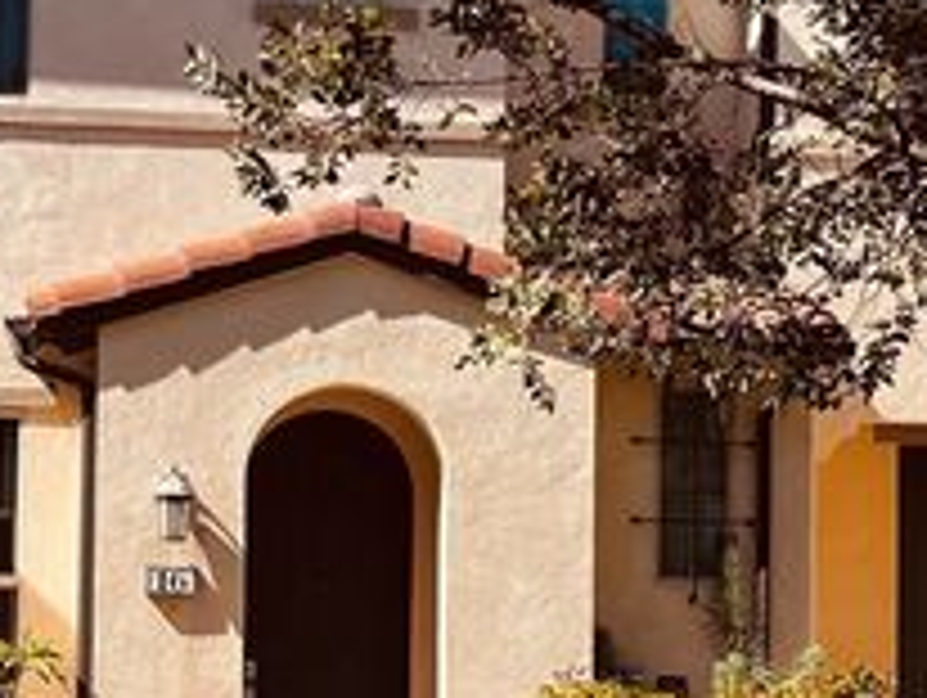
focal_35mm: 63
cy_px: 471
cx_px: 518
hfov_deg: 30.7
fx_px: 1689
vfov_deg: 23.2
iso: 50
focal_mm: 5.1
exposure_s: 1/2137
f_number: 1.6
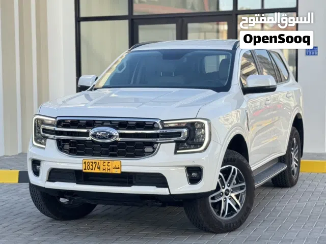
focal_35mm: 48
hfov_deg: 39.7
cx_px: 163
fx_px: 452
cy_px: 122
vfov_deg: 30.3
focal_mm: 6.76
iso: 64
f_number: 1.78
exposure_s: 1/739
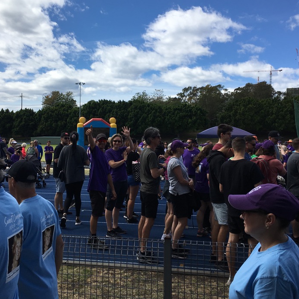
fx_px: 371
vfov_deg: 43.8
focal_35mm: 38
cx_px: 128
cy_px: 142
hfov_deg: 43.7
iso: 25
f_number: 2.2
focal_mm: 4.15
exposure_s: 1/2198
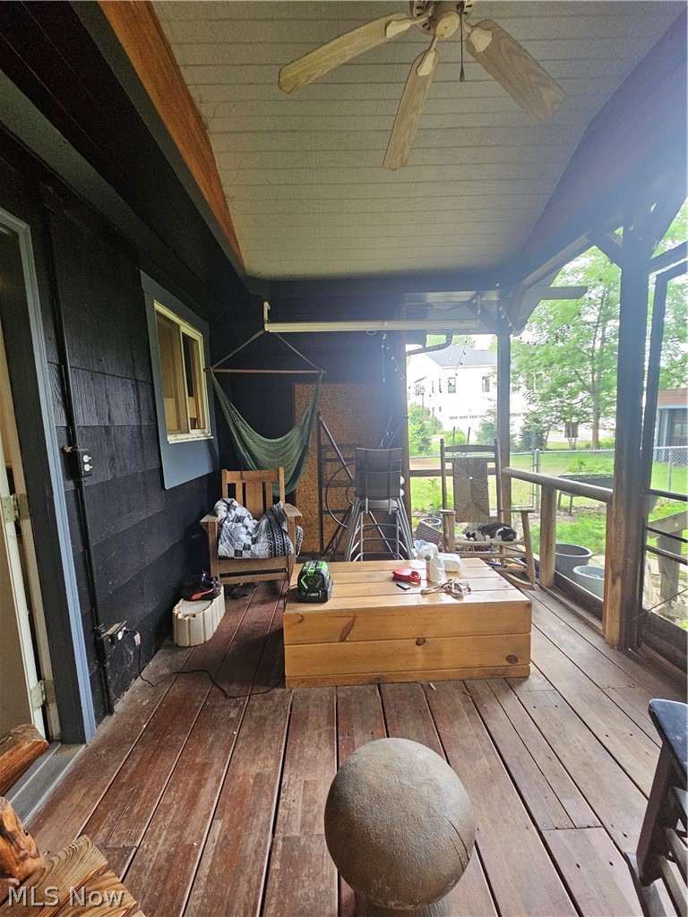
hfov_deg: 89.9
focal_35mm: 13
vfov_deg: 106.2
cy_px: 458
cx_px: 344
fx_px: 345
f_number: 2.2
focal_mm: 2.2
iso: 400
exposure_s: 1/60
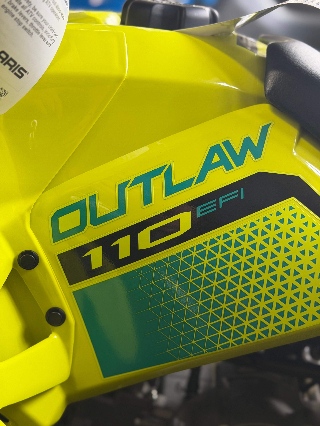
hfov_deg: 30.3
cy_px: 213
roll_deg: -5.5
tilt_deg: -22.7
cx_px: 160
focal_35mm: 48
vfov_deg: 39.7
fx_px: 592
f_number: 1.78
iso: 160
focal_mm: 6.76
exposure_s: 1/60
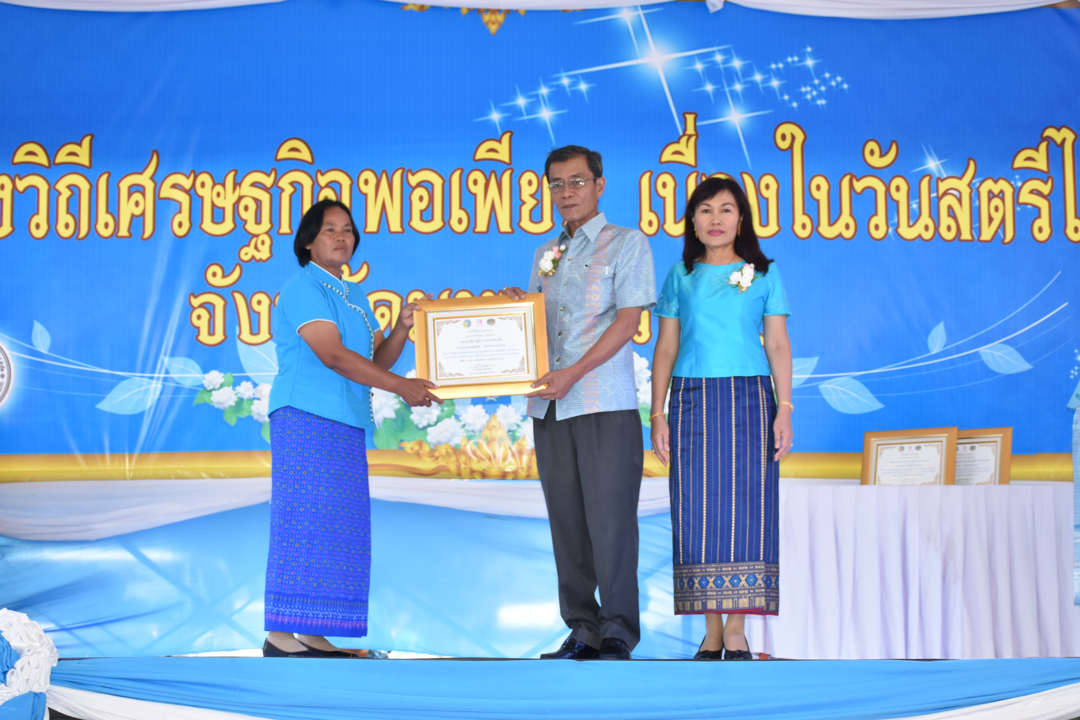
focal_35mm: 68
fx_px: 2025
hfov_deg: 29.9
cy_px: 360
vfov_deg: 20.2
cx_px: 540
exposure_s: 1/200
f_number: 7.1
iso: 800
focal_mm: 45
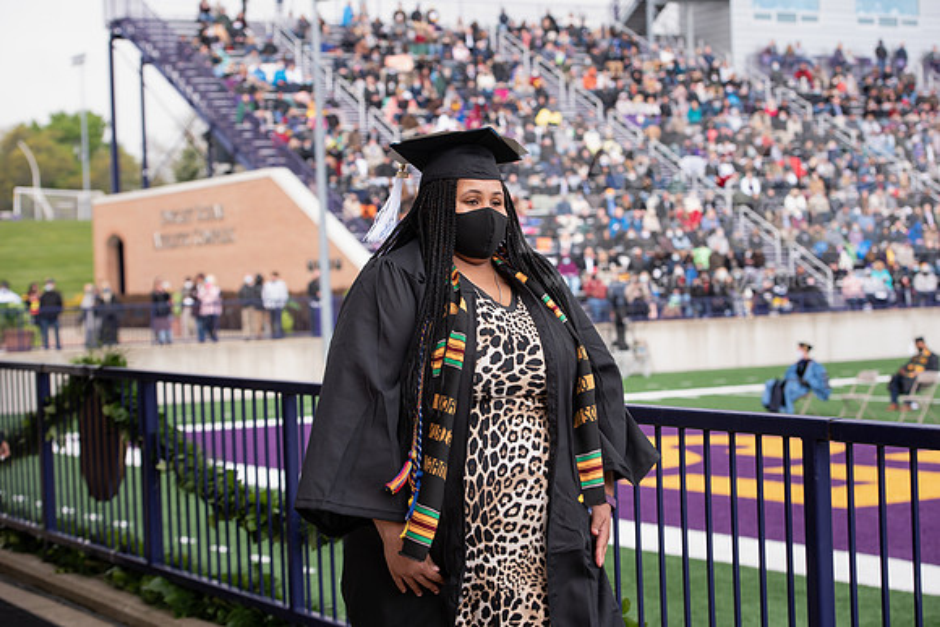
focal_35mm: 78
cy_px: 314
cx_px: 470
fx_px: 2037
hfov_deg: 26.0
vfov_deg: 17.5
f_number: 5
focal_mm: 78
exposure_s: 1/200
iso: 200
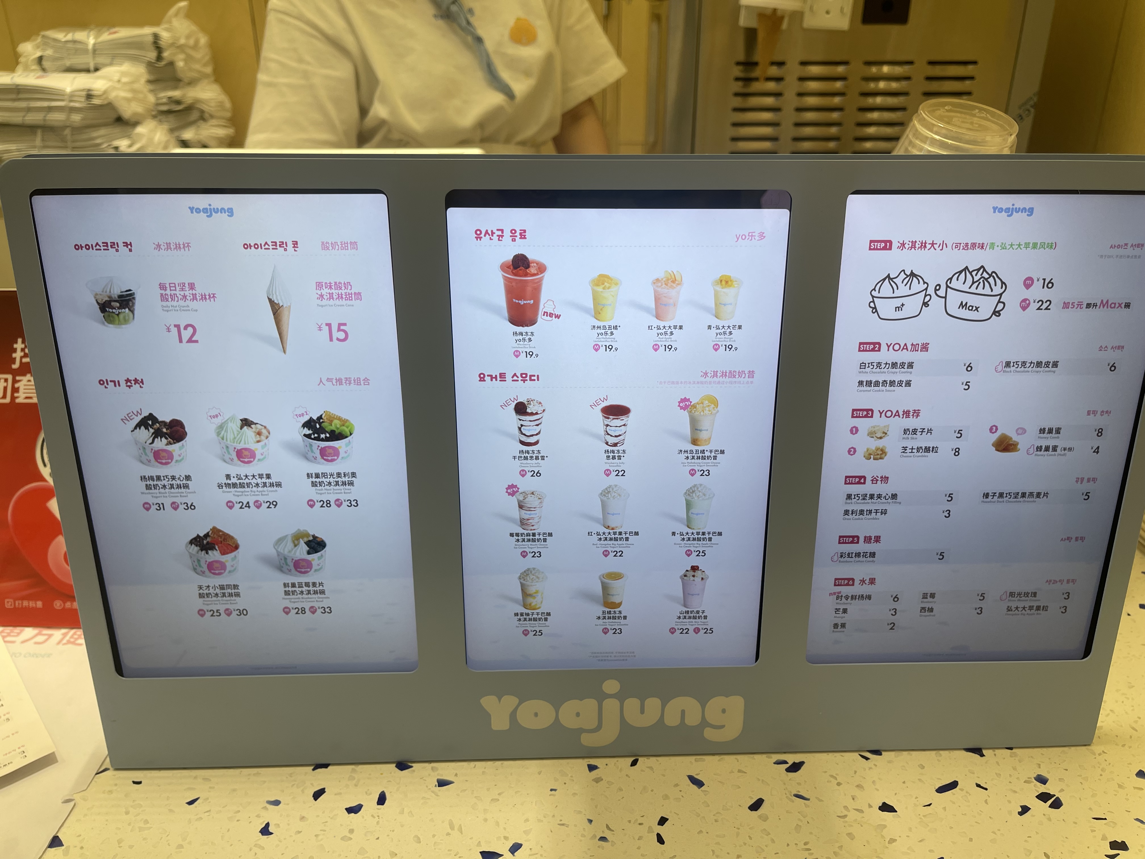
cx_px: 572
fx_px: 827
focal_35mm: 25
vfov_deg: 54.9
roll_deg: -0.9
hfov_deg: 69.4
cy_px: 430
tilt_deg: -25.0
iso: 32
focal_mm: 5.1
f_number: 1.6
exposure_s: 1/105
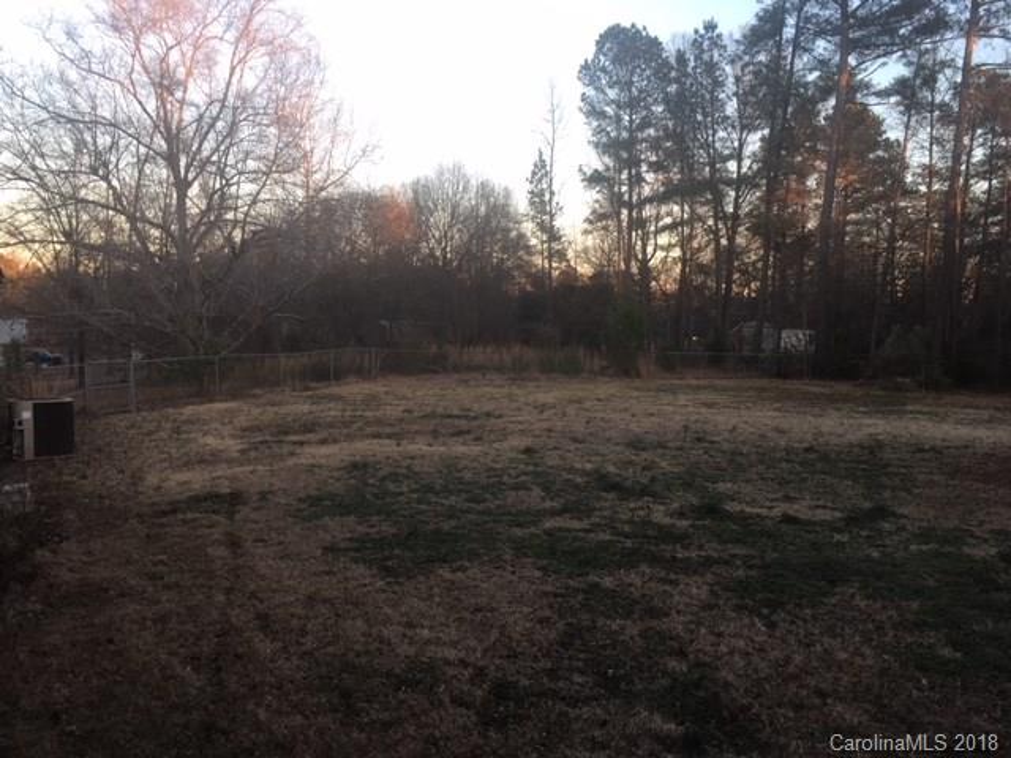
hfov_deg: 61.7
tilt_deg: -2.5
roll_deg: -1.0
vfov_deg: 48.2
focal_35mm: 29
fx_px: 847
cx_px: 506
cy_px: 379
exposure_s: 1/120
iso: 40
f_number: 2.2
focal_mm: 4.15
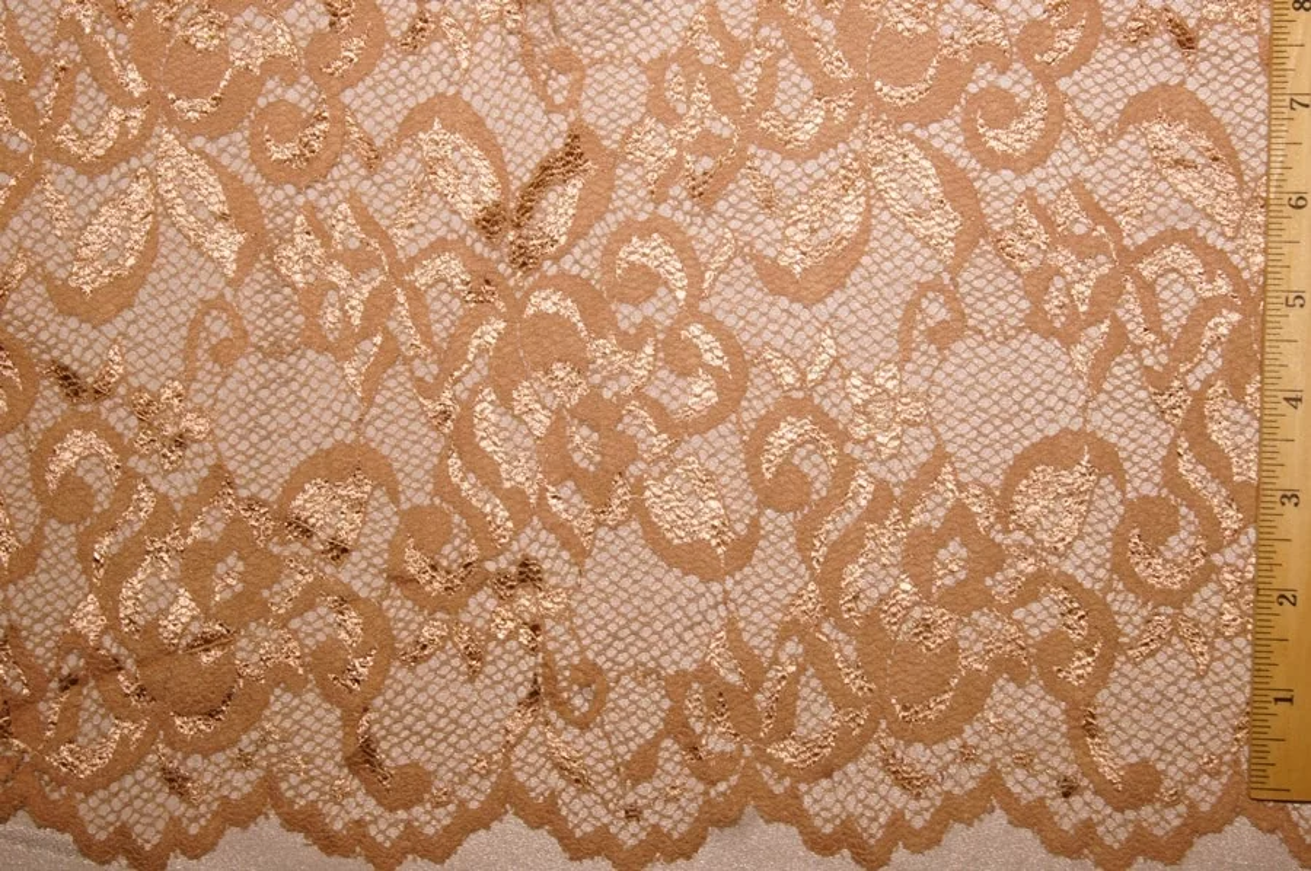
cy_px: 436
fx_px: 2455
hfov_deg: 29.9
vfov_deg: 20.1
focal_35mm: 68
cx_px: 656
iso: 800
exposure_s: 1/40
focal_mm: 45
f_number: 13
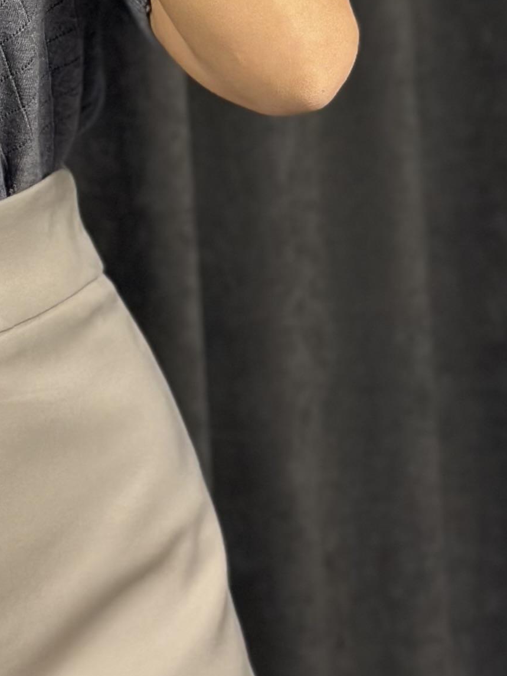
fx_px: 3300
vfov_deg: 11.7
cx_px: -130
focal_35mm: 169
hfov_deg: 8.7
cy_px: 155
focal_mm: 6.86
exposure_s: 1/100
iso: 125
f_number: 1.78
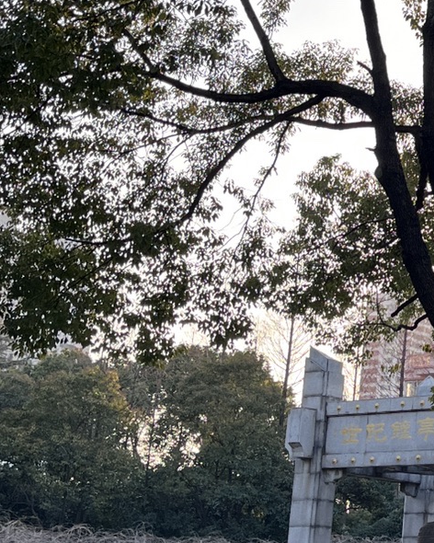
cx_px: 644
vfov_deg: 22.1
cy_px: 153
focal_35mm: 86
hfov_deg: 16.4
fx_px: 1381
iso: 50
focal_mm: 5.1
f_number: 1.6
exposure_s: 1/449
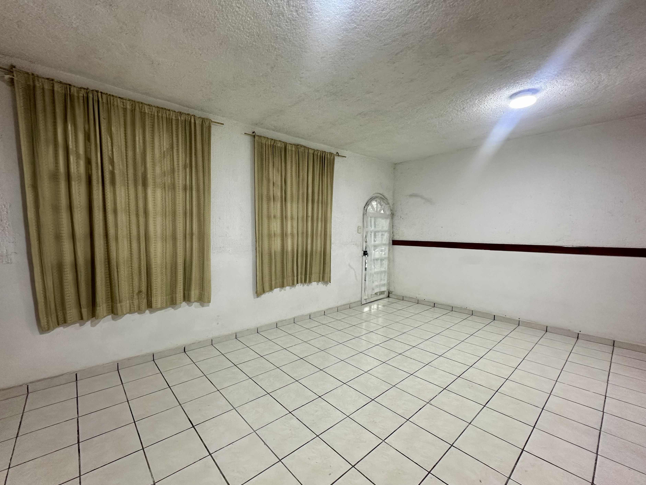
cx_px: 305
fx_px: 280
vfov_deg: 81.7
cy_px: 251
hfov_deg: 98.1
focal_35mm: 15
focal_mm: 2.22
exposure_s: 1/120
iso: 200
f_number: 2.2
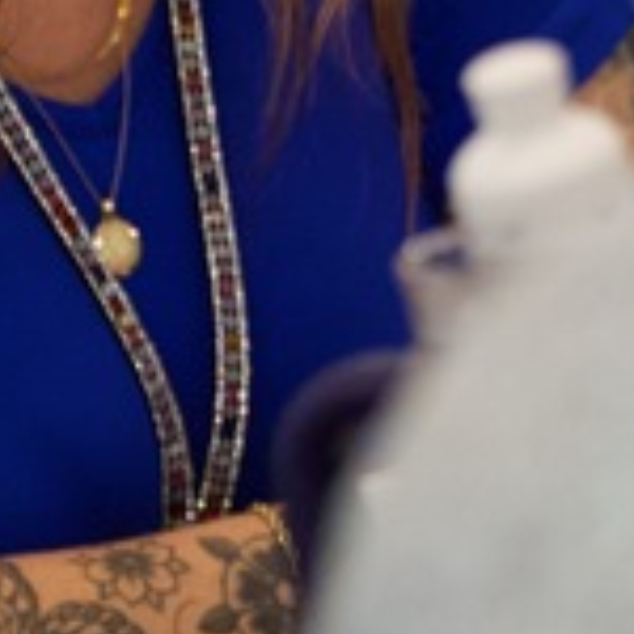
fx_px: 14982
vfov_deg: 2.4
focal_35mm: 723
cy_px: -154
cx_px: 355
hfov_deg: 2.4
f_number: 2.8
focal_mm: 125
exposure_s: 1/250
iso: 3200
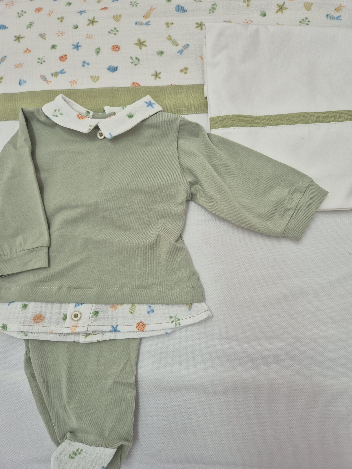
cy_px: 234
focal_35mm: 23
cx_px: 176
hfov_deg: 58.9
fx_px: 312
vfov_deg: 73.9
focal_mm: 5.4
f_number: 1.8
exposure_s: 1/100
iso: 40
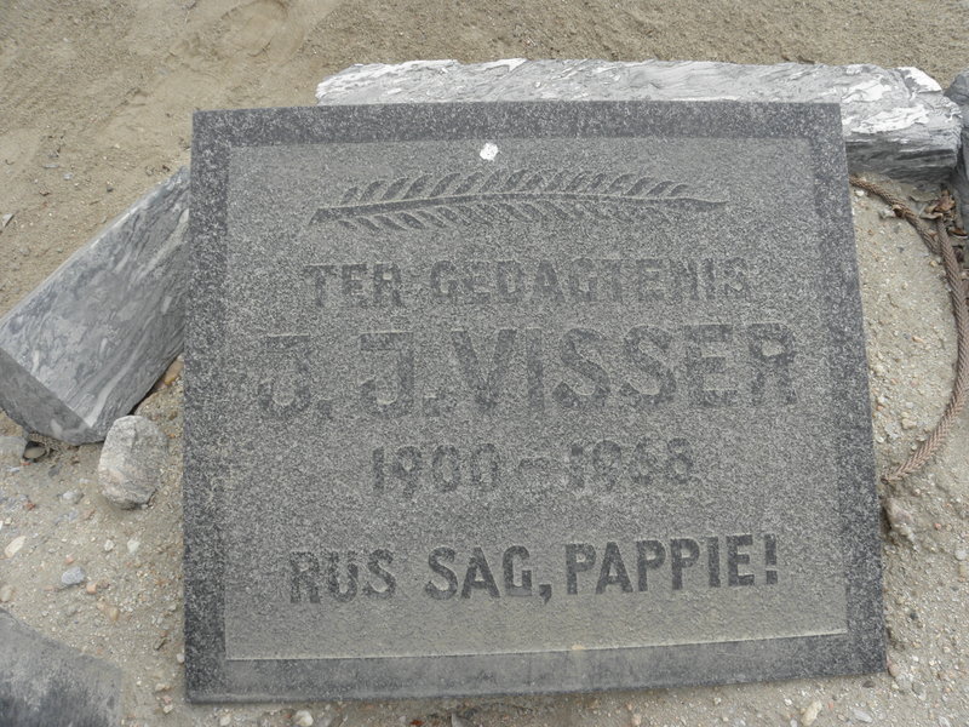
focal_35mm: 26
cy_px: 364
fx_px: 728
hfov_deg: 67.3
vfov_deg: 53.1
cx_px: 484
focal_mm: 4.6
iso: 64
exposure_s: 1/100
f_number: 5.6
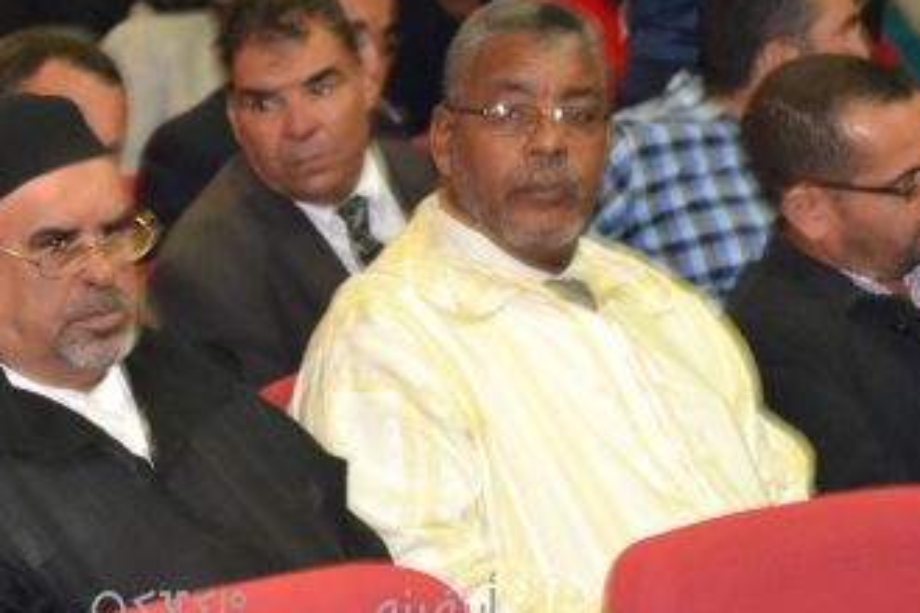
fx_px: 5210
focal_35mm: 204
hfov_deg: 10.1
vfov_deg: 6.7
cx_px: 291
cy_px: 272
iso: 3200
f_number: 4.2
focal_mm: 70
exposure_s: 1/60
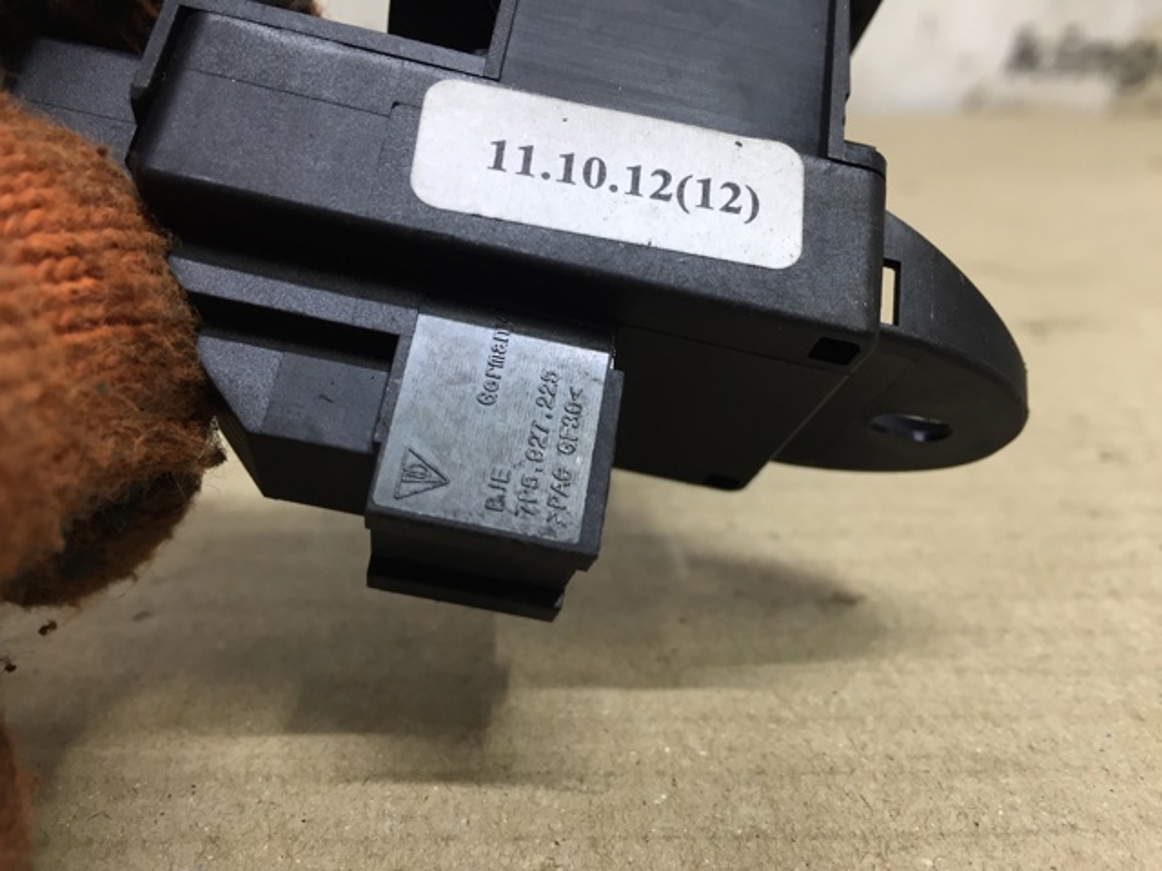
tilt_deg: -19.9
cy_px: 436
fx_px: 973
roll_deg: -0.5
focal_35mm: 29
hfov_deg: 61.7
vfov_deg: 48.2
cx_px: 581
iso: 80
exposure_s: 1/33
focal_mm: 4.15
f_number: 2.2
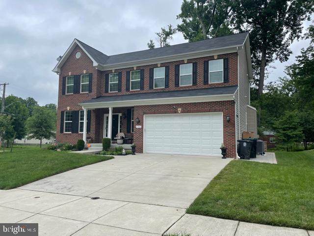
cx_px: 157
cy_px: 118
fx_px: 236
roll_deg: -0.6
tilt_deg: +5.9
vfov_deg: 53.1
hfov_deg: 67.3
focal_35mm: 26
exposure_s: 1/1667
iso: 32
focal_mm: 4.2
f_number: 1.6
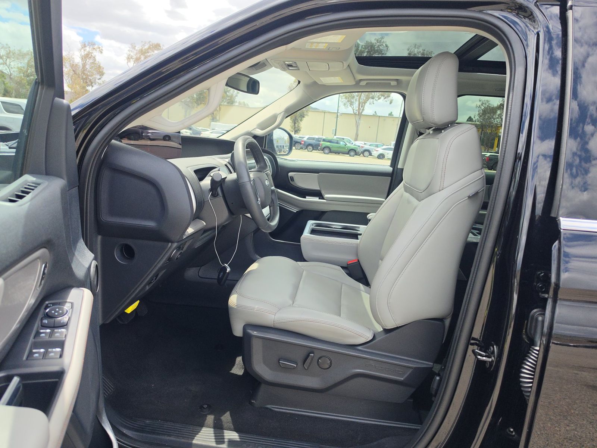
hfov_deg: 73.9
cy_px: 224
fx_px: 397
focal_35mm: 23
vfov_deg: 58.9
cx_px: 298
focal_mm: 6.5
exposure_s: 1/2858
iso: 63
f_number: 1.4
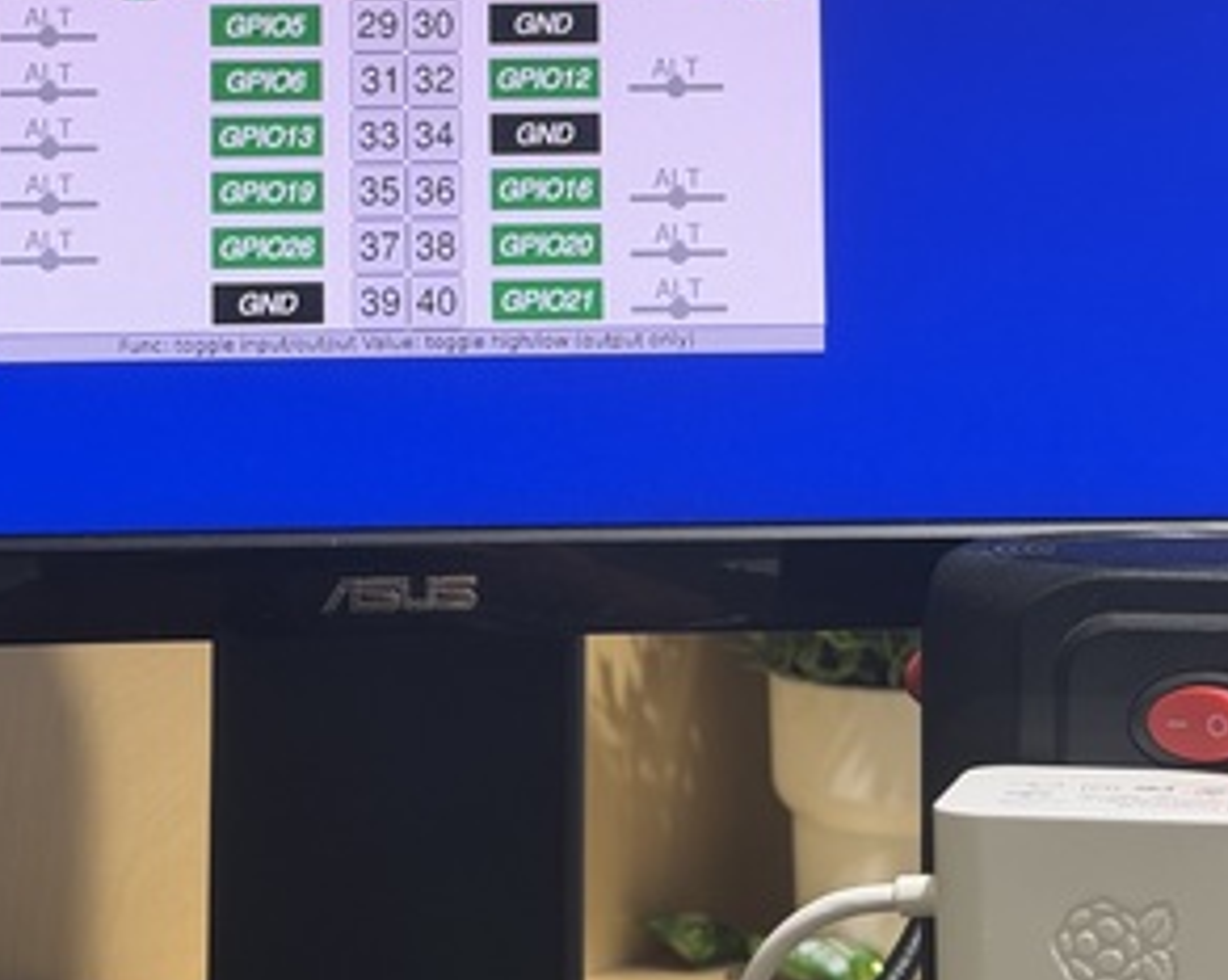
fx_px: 3340
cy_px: 208
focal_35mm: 92
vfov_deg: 16.6
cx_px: 585
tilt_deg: +1.9
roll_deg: -0.1
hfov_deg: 20.8
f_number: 1.78
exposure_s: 1/60
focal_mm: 6.76
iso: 160
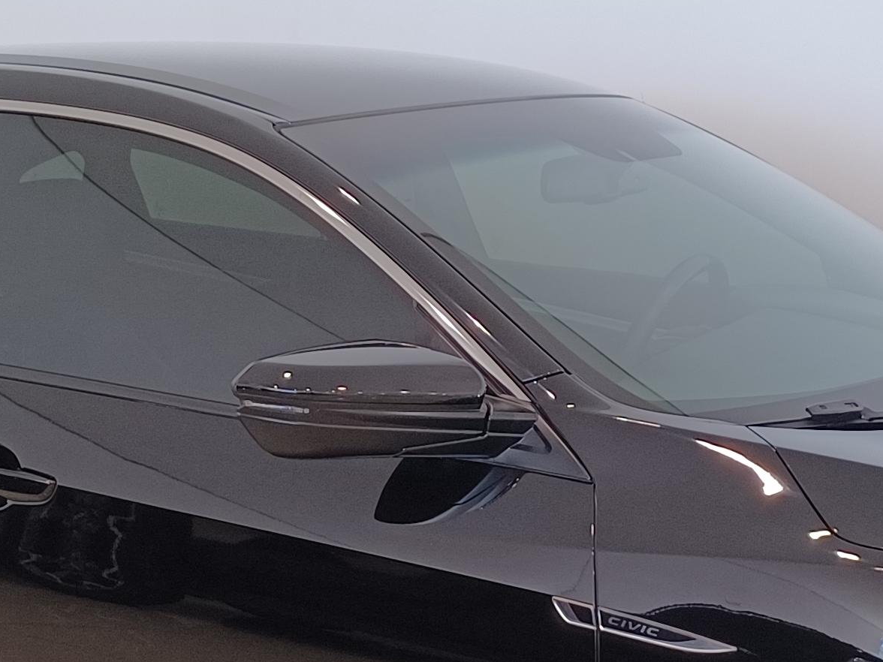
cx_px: 538
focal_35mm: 85
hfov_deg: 23.0
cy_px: 471
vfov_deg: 17.3
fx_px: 2168
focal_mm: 4.6
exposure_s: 1/60
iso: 200
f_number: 1.8
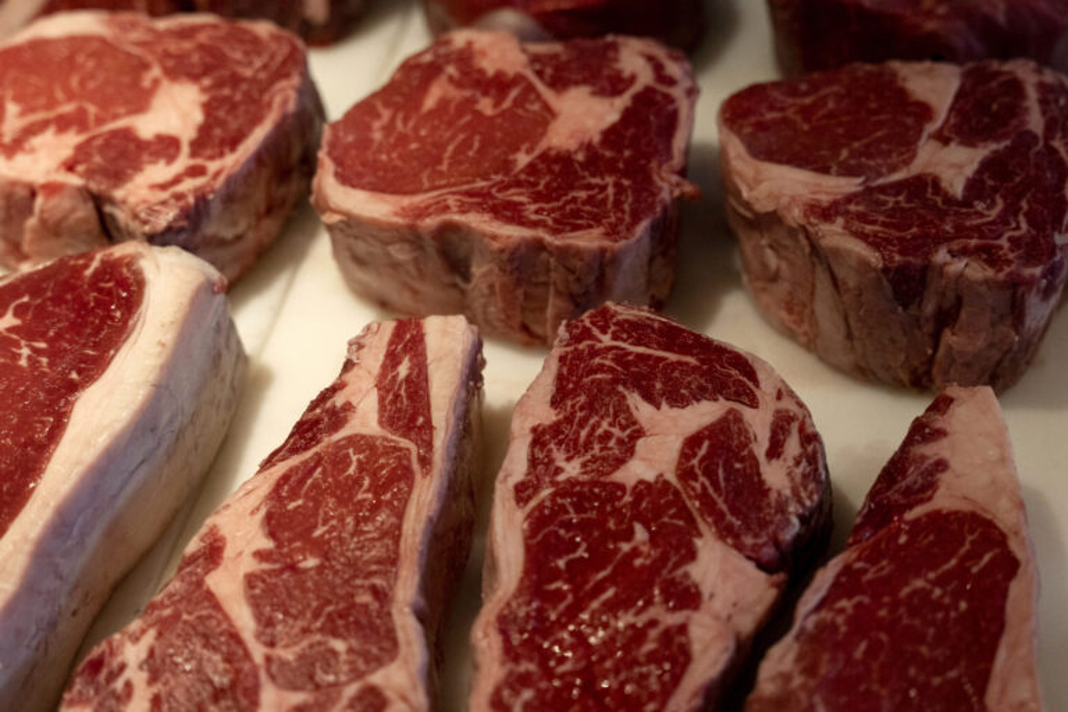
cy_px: 356
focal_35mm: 52
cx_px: 534
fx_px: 1540
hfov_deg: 38.3
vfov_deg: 26.0
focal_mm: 51.9
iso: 3200
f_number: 3.5
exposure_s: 1/200
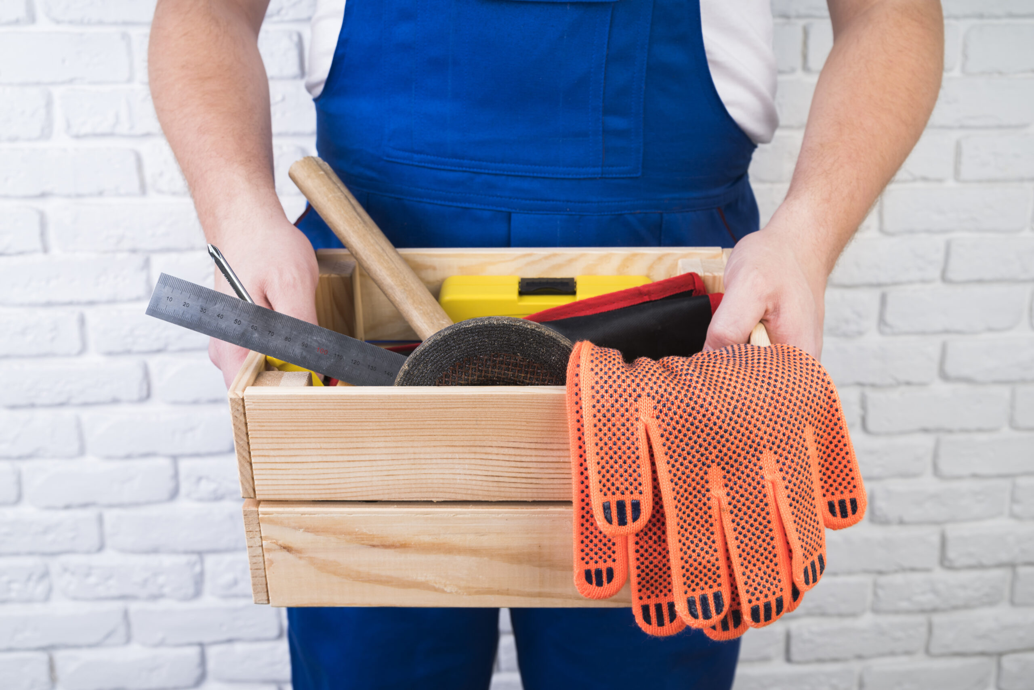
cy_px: 345
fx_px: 1235
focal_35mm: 43
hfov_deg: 45.4
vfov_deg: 31.2
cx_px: 517
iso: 100
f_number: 9
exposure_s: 1/200
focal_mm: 43
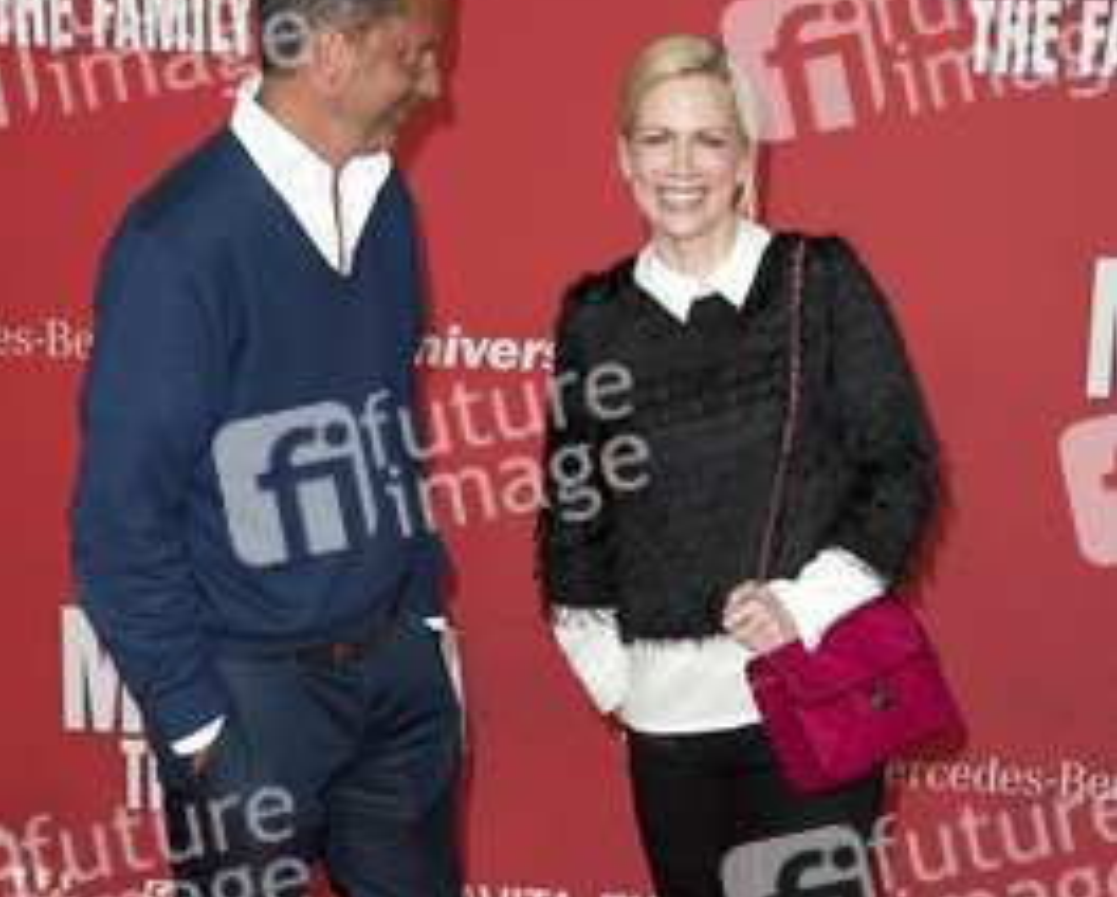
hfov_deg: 26.7
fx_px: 2351
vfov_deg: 21.4
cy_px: 677
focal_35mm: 71
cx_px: 556
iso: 800
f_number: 5.6
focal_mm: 50
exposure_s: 1/250
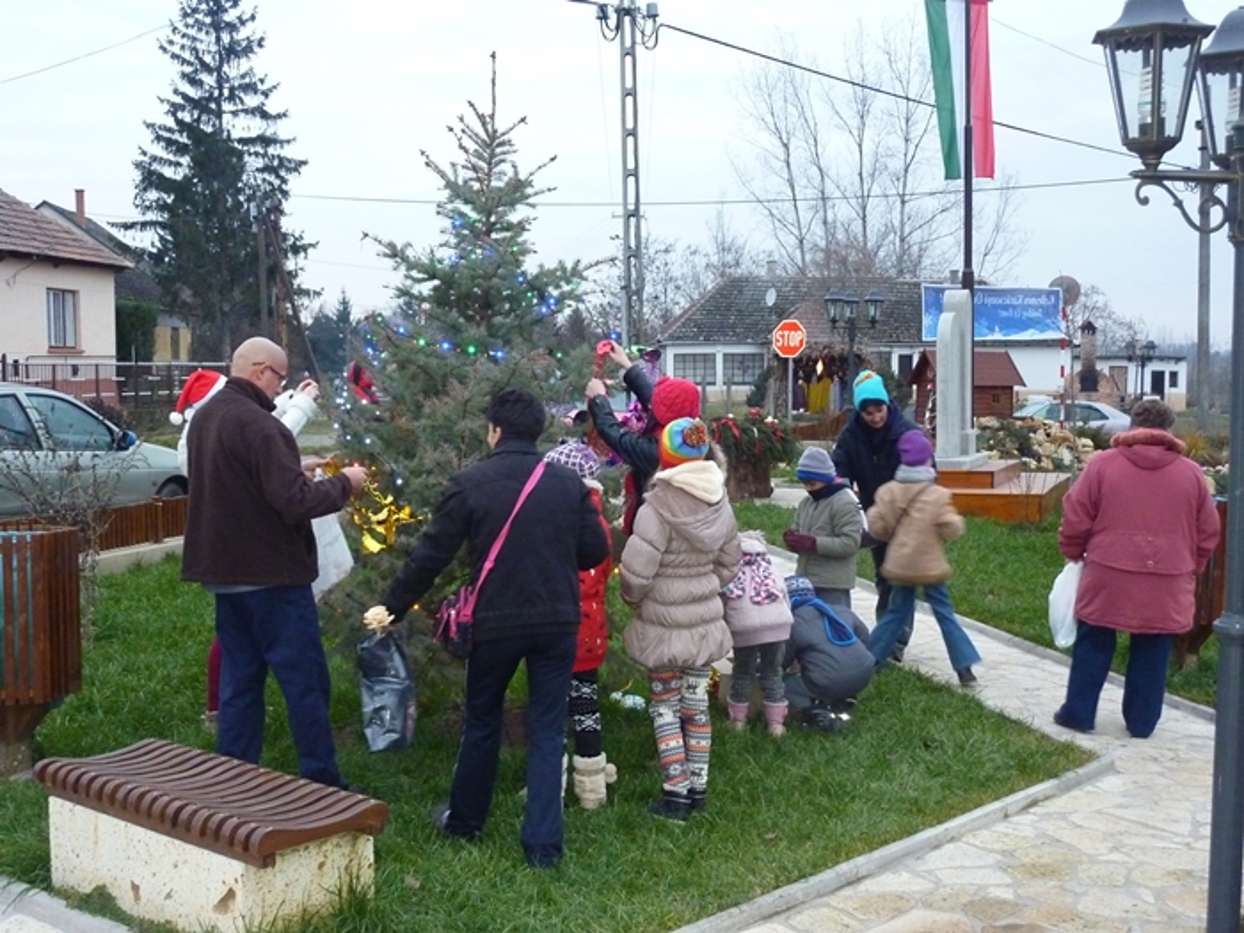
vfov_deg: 34.3
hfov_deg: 44.8
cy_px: 466
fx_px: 1509
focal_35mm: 42
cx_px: 622
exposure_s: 1/30
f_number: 3.7
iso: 500
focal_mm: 6.9
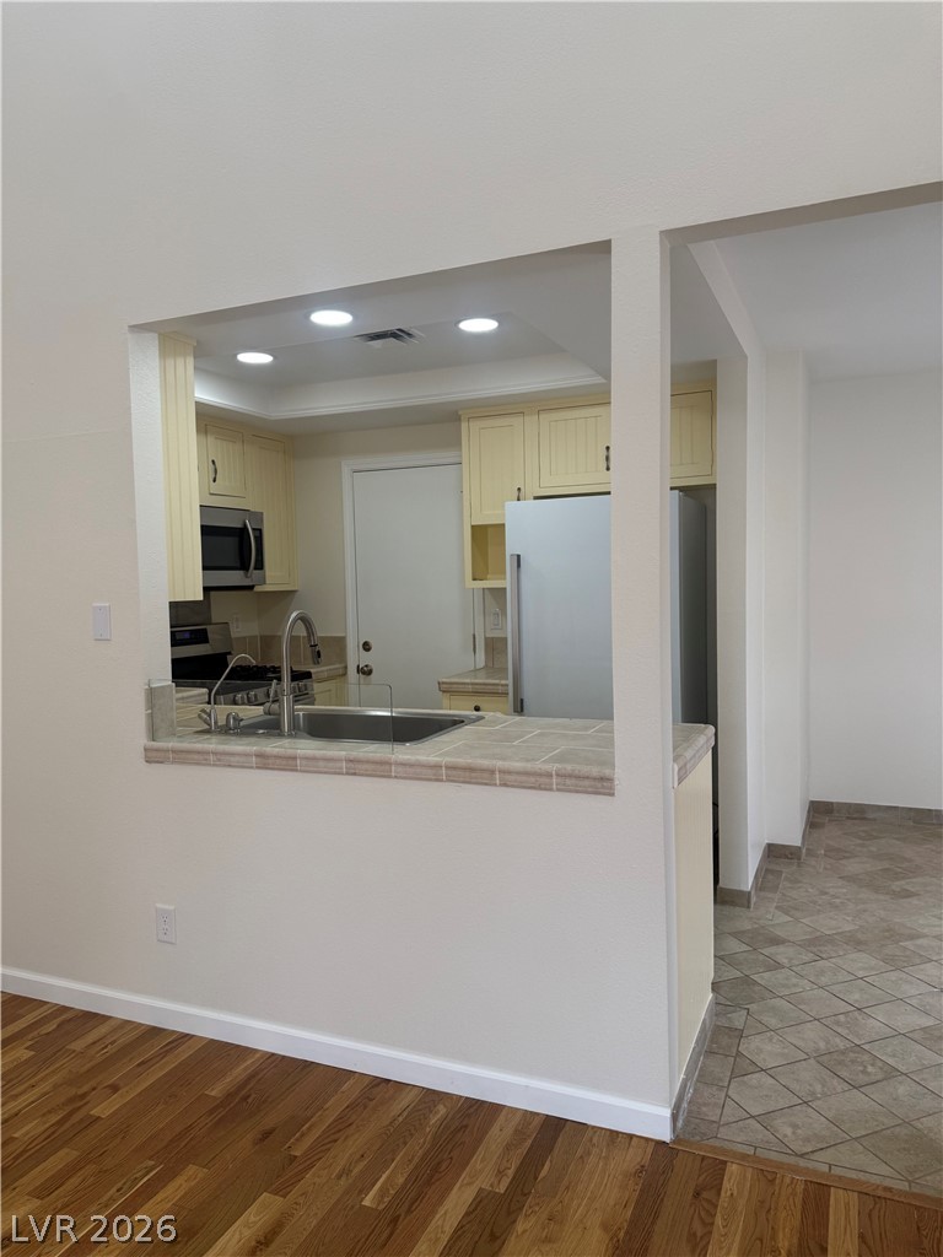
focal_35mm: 24
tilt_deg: -0.7
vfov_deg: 71.6
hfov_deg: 56.8
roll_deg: +0.5
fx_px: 872
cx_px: 472
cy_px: 628
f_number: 1.78
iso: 100
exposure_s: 1/322
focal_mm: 6.76
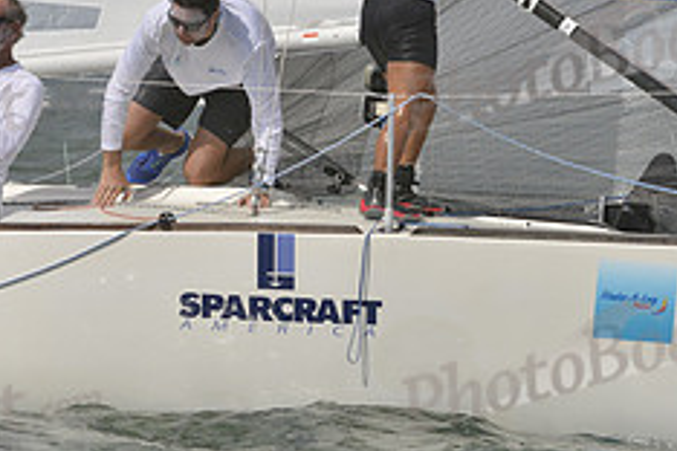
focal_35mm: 495
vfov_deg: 2.8
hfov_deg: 4.2
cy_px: 250
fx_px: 9308
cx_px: 255
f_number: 11
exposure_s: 1/1250
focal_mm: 200
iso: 400
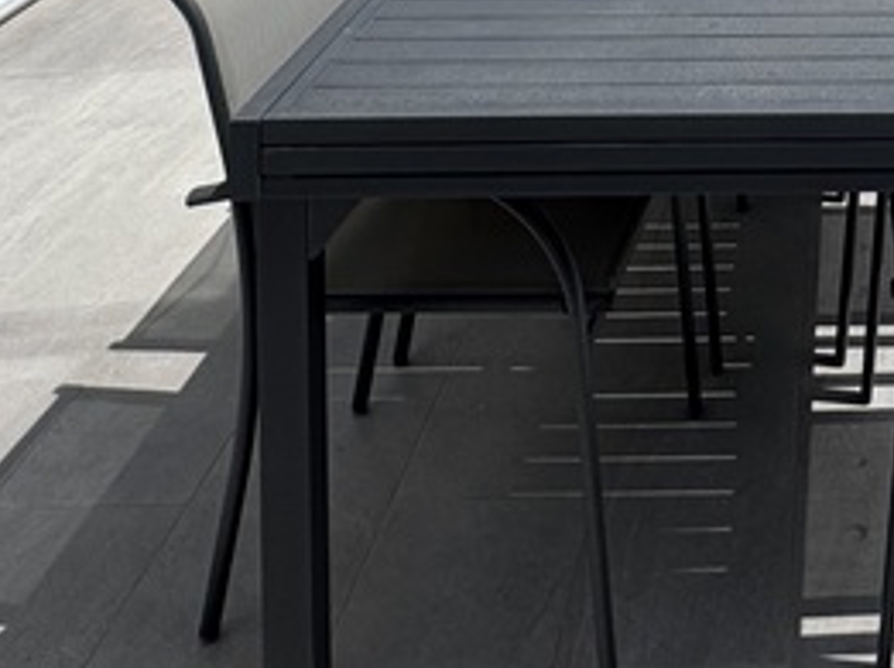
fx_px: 1418
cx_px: 873
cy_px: -558
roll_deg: +0.1
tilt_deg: +1.4
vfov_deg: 19.4
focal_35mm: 55
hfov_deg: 32.5
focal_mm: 2.22
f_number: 2.2
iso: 50
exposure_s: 1/3906
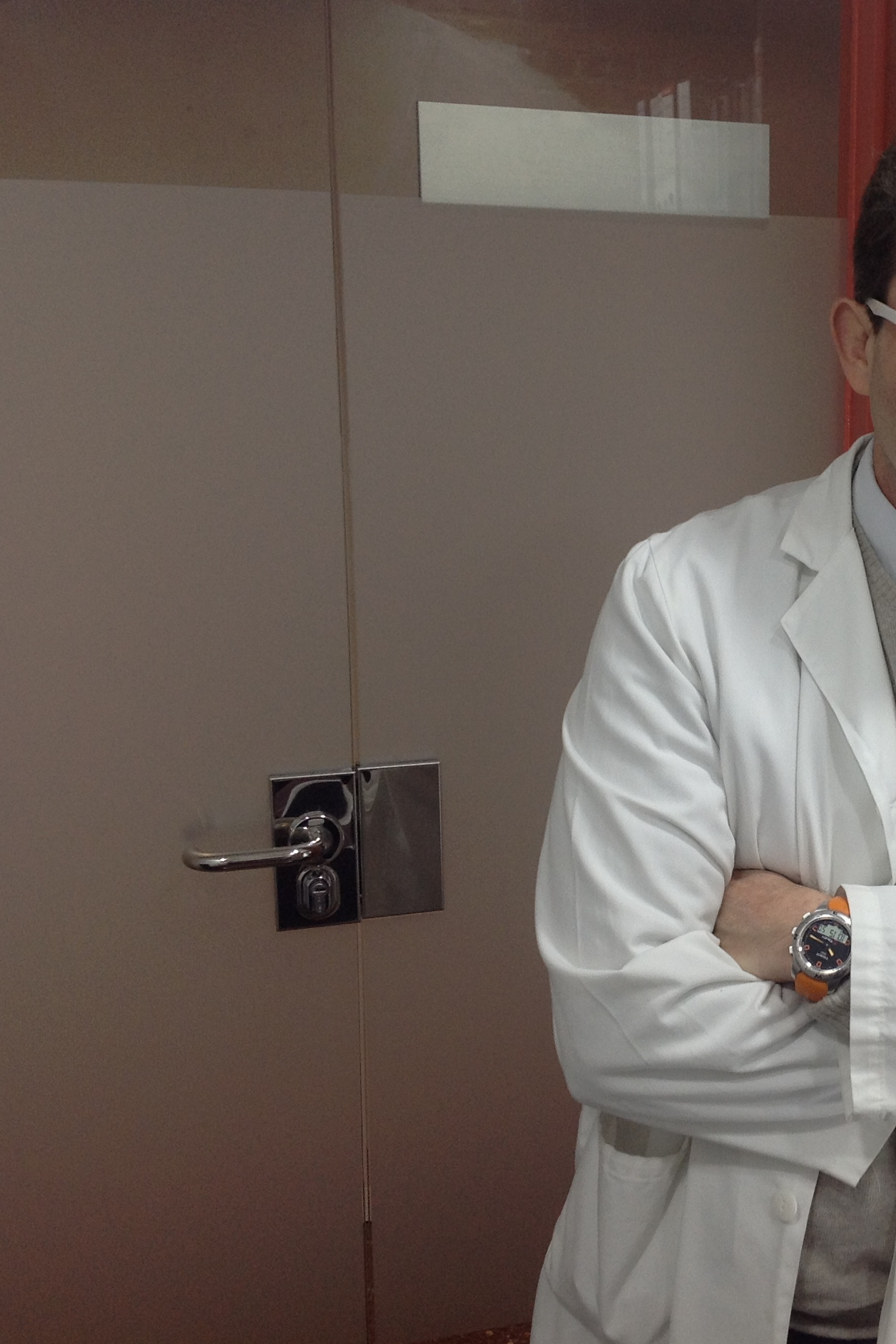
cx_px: 812
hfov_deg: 26.1
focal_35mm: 50
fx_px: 1867
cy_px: 667
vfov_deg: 39.6
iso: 64
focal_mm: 4.28
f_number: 2.4
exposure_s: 1/33
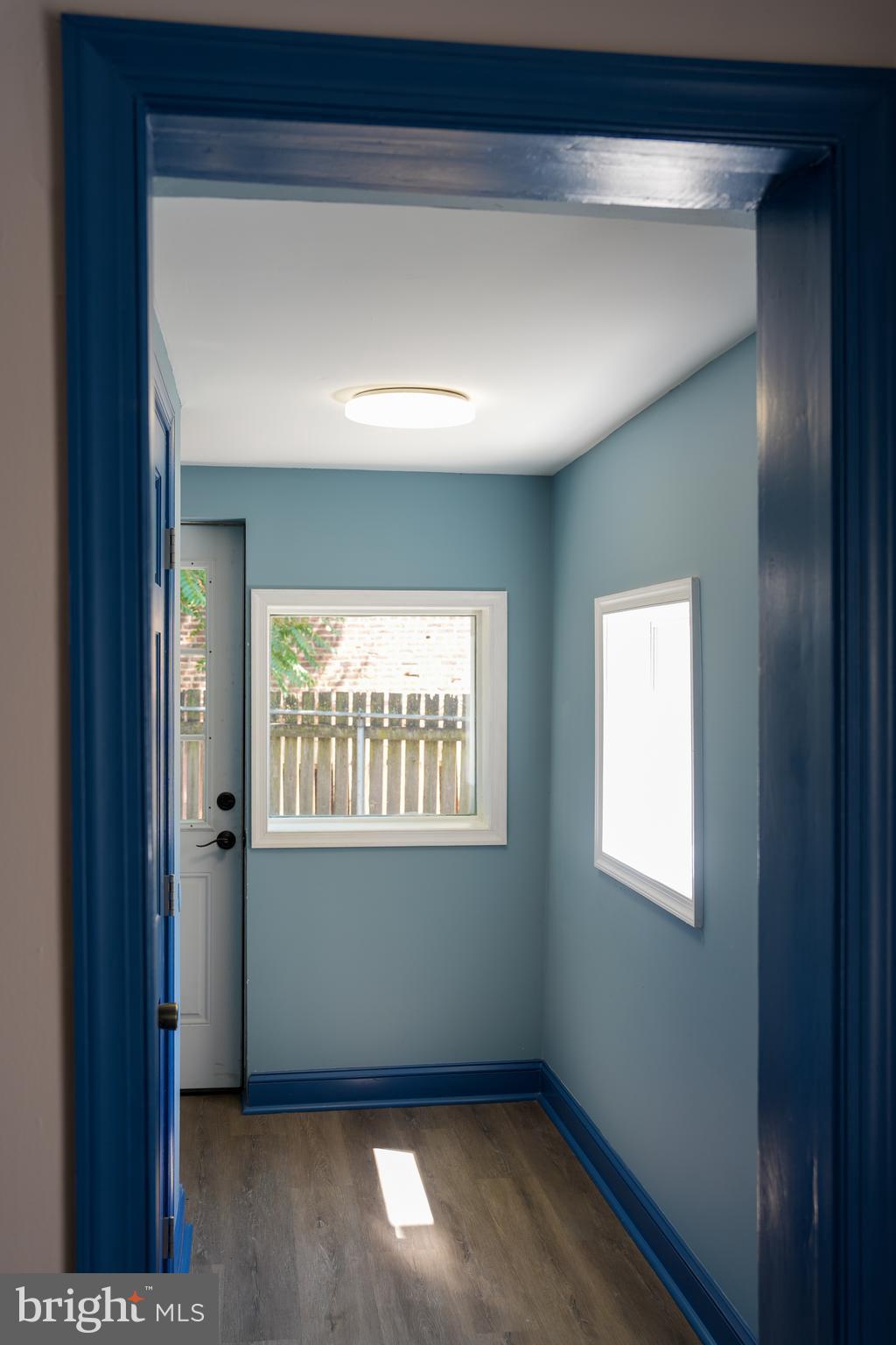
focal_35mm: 32
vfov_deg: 58.7
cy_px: 672
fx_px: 1195
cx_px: 448
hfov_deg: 41.1
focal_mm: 32
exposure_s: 1/30
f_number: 4
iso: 100
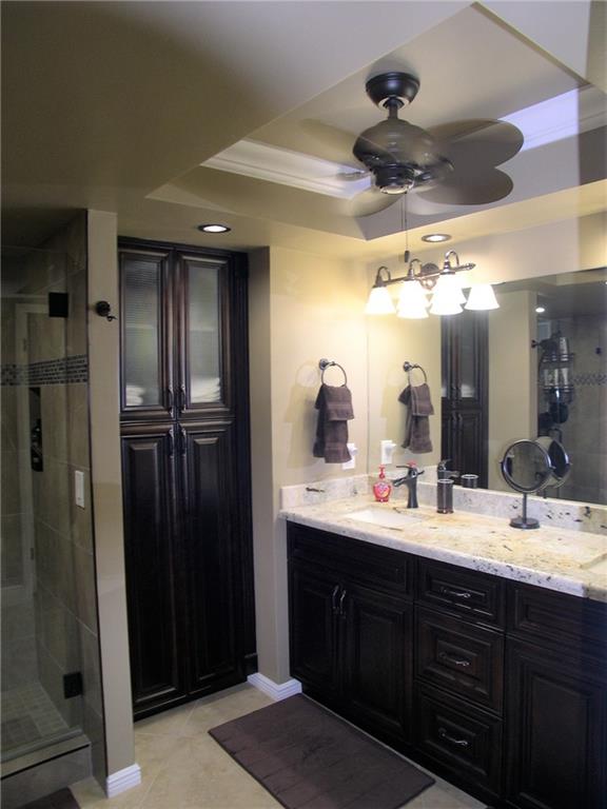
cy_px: 404
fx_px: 888
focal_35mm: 38
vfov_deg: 49.0
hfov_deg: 37.7
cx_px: 304
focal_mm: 8
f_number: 2.8
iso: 100
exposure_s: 1/15.4
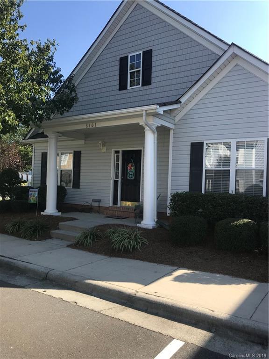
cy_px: 180
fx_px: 290
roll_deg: -2.5
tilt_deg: +0.9
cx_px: 134
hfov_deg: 49.7
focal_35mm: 28
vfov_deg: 63.4
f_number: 1.8
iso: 20
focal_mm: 3.99
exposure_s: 1/987
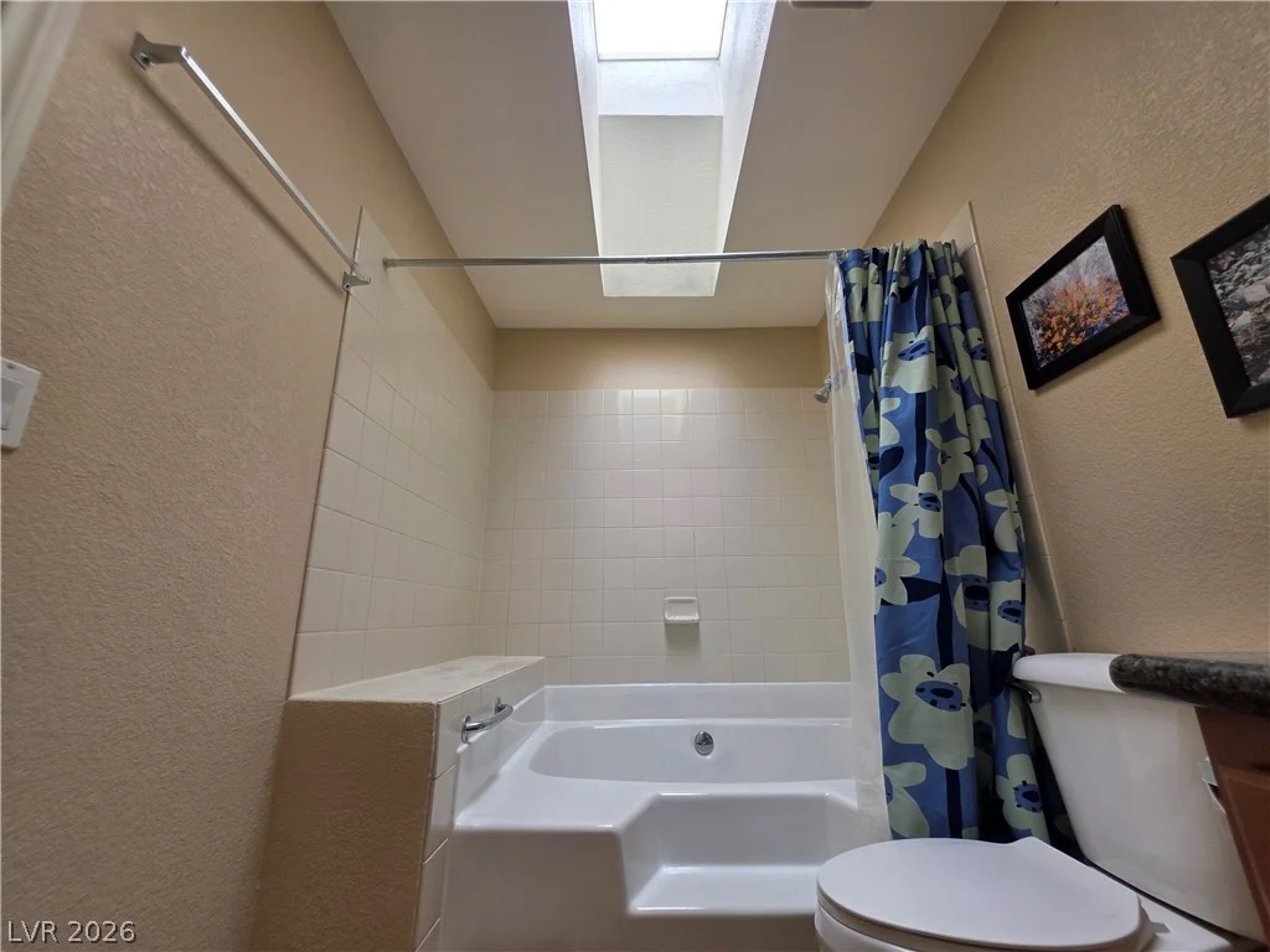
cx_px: 635
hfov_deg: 106.2
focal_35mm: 13
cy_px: 476
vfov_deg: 89.9
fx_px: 477
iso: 50
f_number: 1.9
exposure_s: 1/120
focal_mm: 2.2
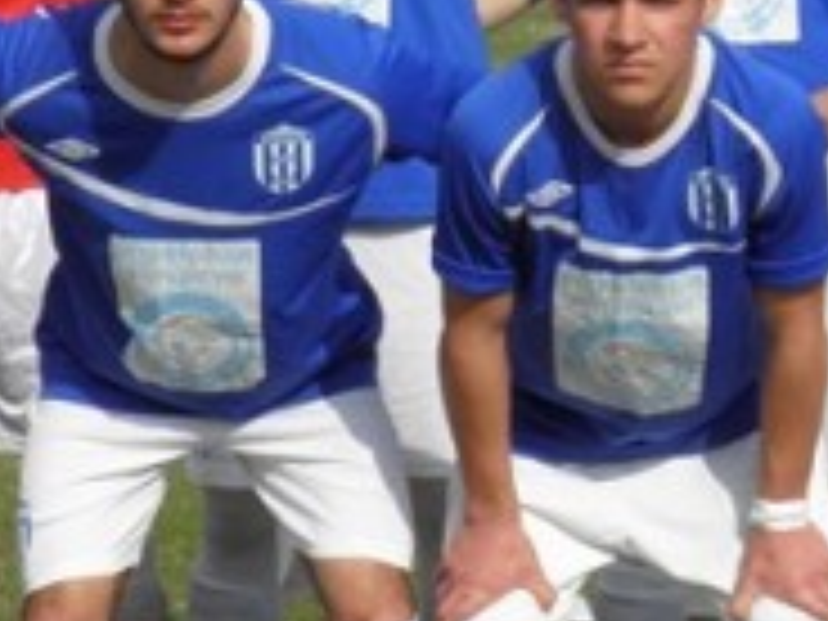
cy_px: 133
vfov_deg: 6.7
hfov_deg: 8.9
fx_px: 5310
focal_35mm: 222
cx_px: 580
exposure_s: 1/400
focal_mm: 11.2
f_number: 6
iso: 50
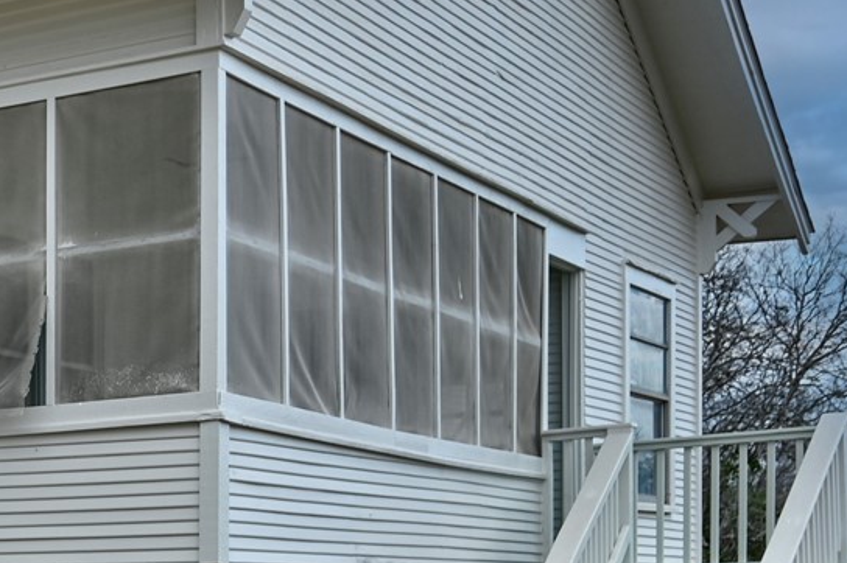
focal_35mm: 88
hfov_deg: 19.3
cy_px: 622
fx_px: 2069
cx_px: -531
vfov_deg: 15.1
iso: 100
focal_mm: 22
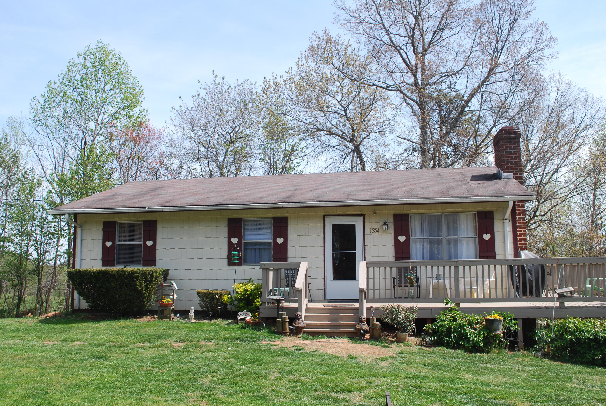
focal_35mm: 33
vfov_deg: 40.1
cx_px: 303
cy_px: 203
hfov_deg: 57.2
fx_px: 556
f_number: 9
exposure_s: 1/125
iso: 200
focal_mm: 22
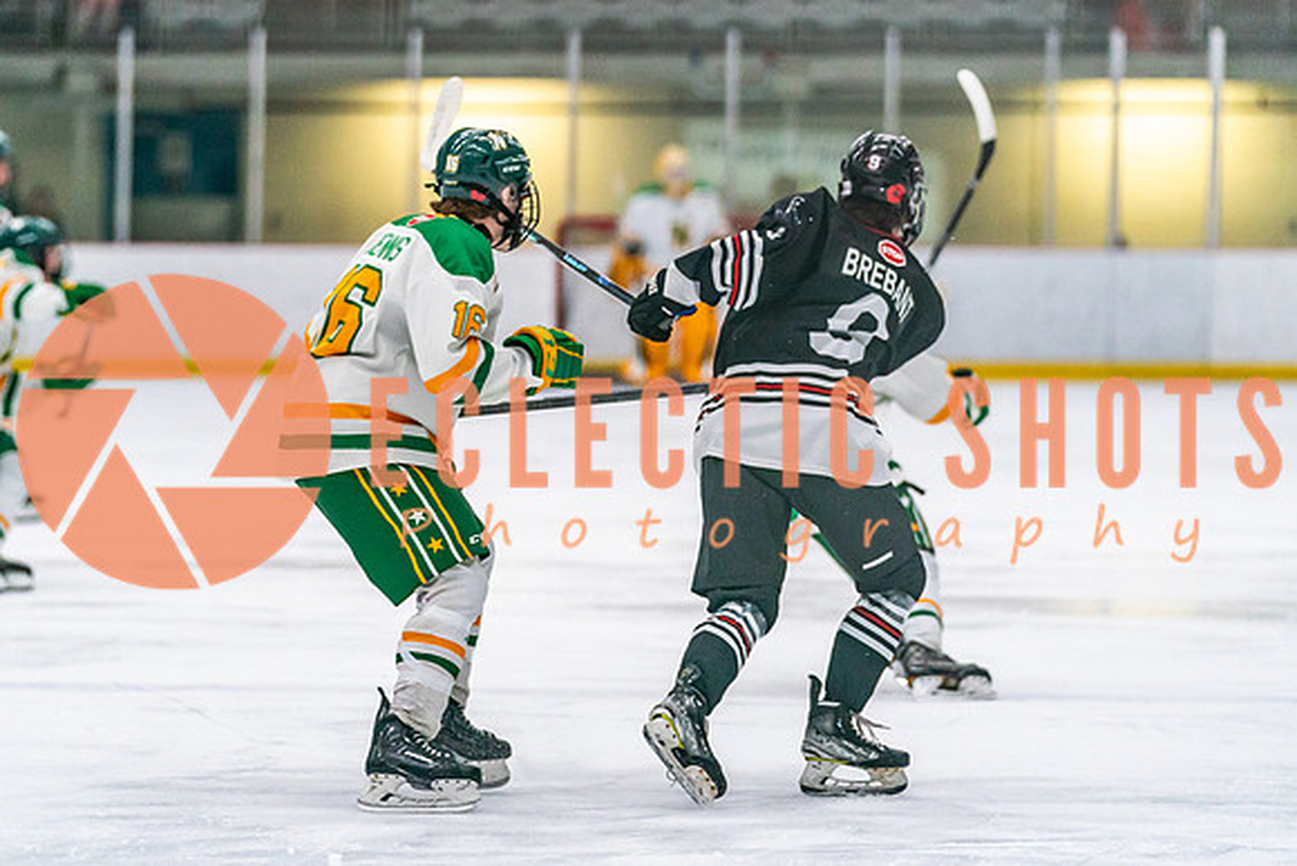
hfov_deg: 9.5
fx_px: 7835
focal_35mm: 217
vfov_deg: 6.3
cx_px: 559
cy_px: 349
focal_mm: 164
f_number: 2.8
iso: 3200
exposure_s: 1/1250
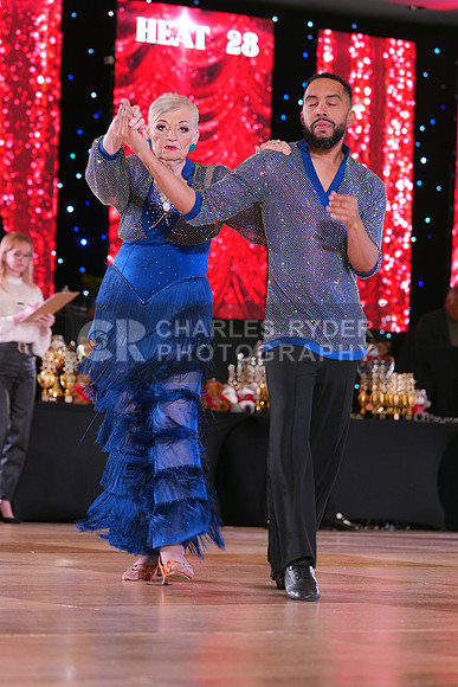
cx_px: 229
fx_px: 2403
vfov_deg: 16.3
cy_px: 344
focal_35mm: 126
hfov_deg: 10.9
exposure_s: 1/100
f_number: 4.5
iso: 1250
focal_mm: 126
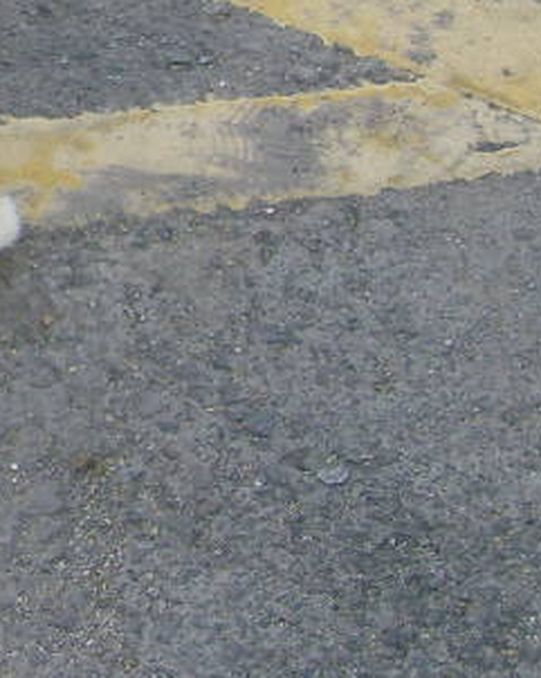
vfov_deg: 16.0
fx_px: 2325
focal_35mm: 116
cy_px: -128
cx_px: -415
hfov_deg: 12.2
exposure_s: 1/30
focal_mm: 5.8
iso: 88
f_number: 2.8
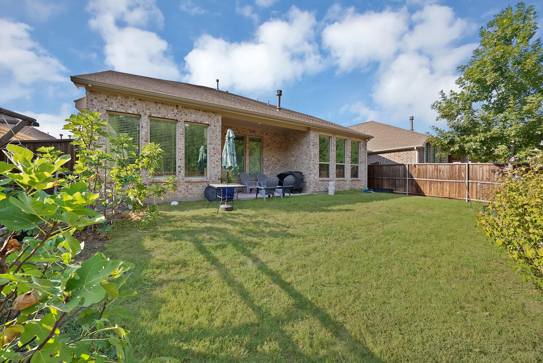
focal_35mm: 12
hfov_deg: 112.6
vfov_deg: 90.1
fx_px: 181
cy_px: 182
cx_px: 272
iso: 640
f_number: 9
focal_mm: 12
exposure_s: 1/125
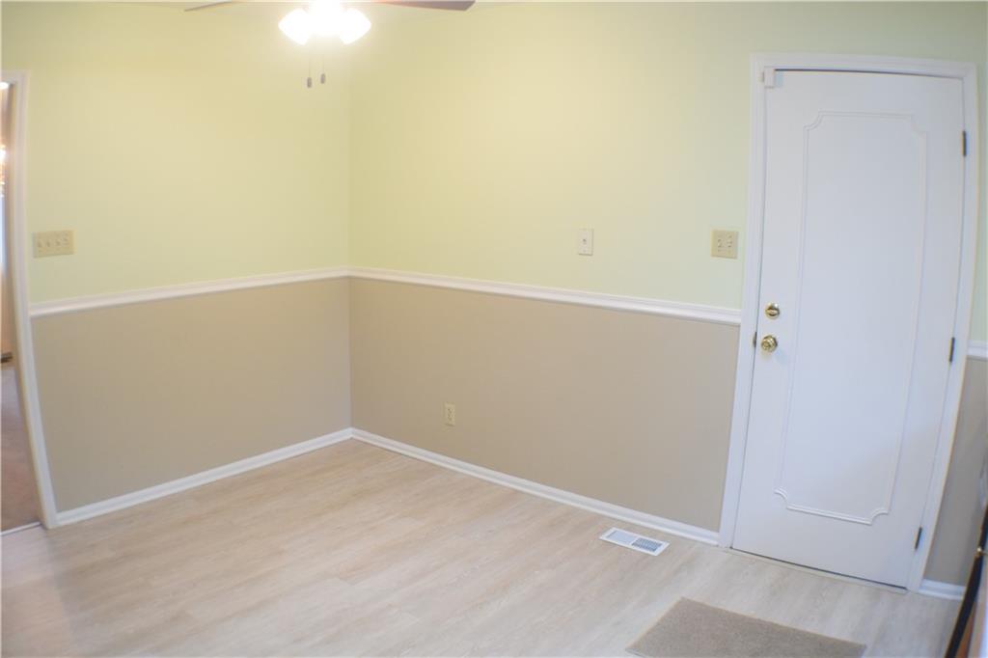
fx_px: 1070
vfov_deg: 34.2
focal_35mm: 39
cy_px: 329
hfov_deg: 49.6
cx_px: 494
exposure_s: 1/60
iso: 1600
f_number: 4.2
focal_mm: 26
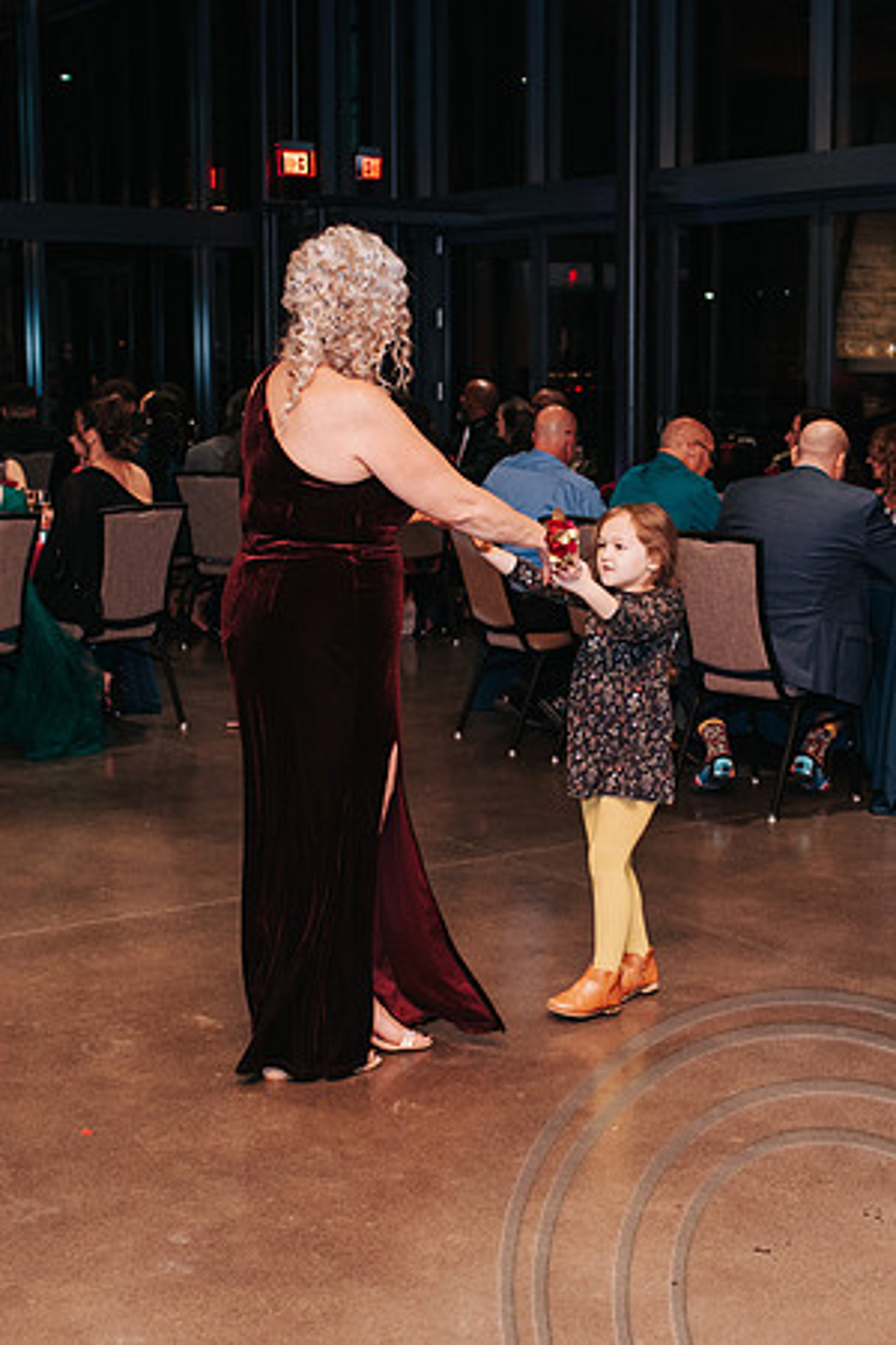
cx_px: 596
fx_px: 2078
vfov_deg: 35.8
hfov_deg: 24.2
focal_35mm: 56
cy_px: 714
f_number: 2.8
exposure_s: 1/200
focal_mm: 35
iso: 1000
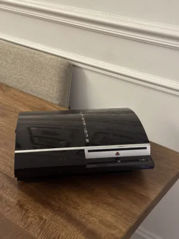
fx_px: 331
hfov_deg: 30.3
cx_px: 90
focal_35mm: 48
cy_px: 120
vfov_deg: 39.7
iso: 1000
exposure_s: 1/15
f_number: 1.78
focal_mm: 6.76
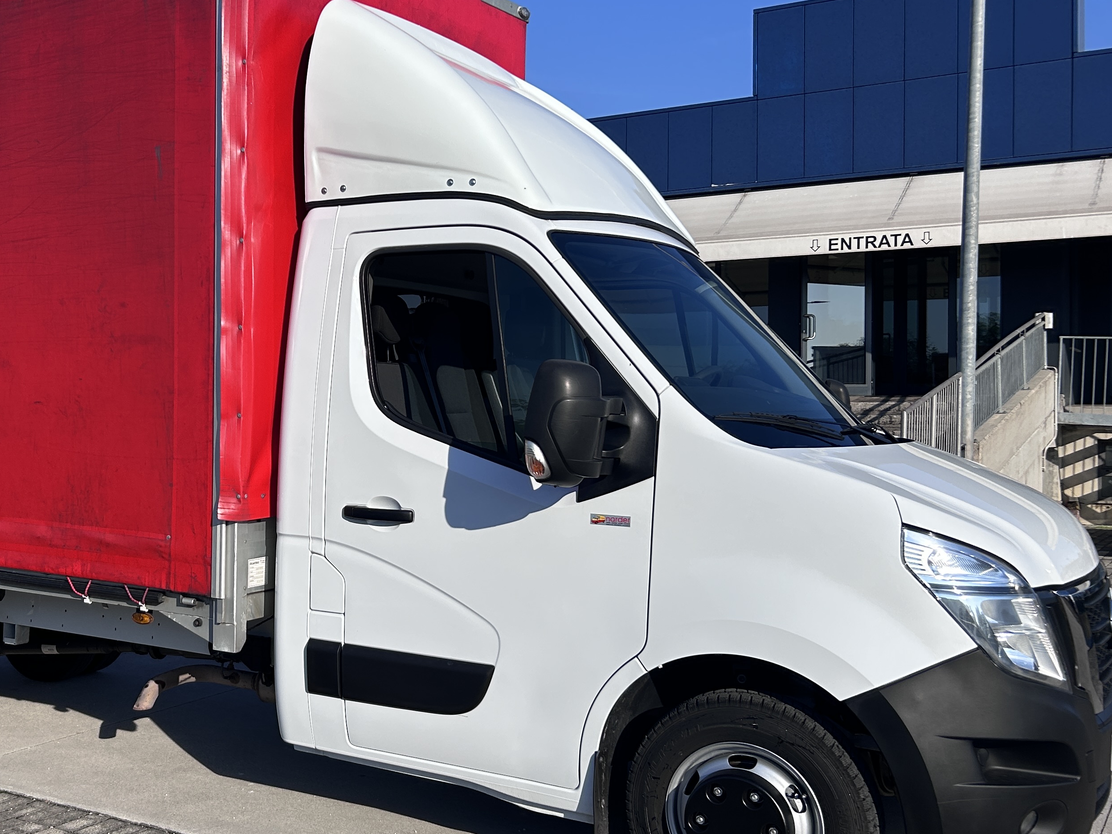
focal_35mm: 42
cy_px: 419
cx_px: 287
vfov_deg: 34.3
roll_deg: -0.1
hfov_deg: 43.5
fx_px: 1349
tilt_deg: -0.2
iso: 50
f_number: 1.5
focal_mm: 5.7
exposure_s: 1/5319
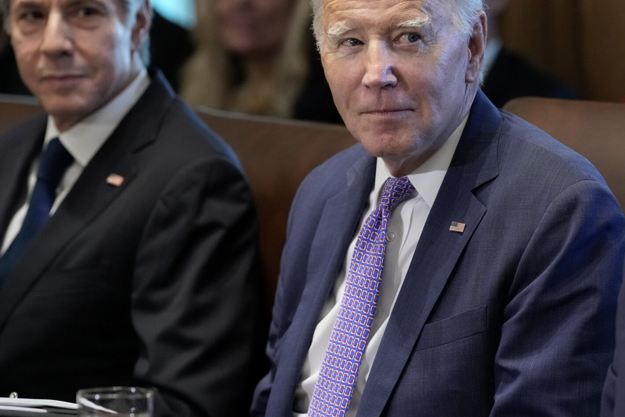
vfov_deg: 5.4
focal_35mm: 253
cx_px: 423
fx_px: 4392
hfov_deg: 8.1
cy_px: 177
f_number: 3.5
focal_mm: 140
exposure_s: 1/200
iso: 3200
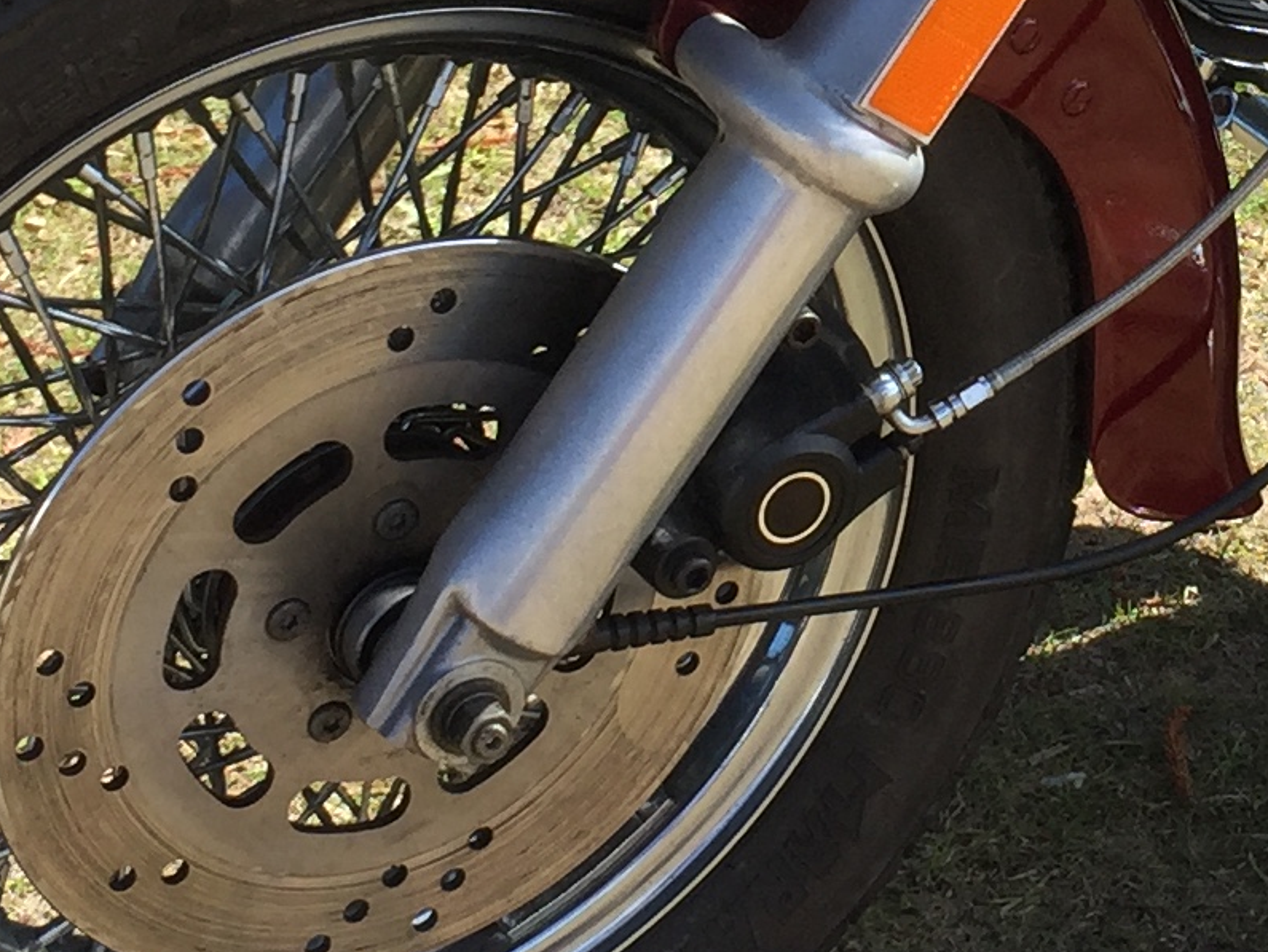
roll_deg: +2.1
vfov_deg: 12.3
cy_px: -8
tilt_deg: -22.3
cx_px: 1182
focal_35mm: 119
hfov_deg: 16.3
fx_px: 4361
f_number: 2.2
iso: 32
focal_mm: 4.15
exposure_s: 1/860
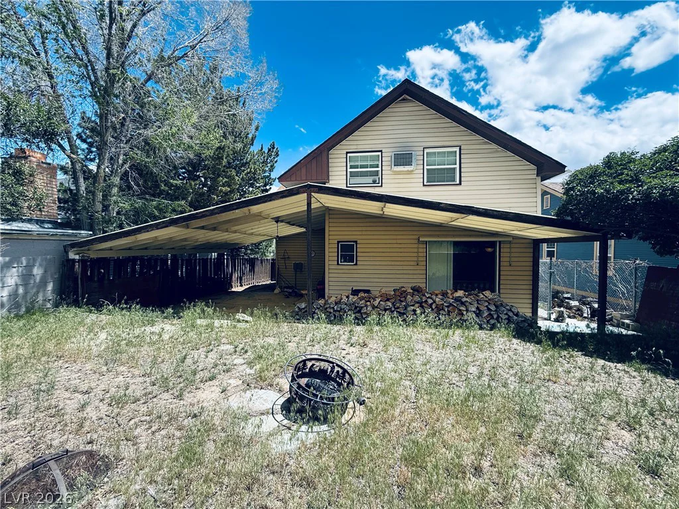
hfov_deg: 102.1
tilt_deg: -1.6
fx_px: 275
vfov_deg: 85.7
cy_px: 254
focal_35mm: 14
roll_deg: -0.8
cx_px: 340
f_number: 2.2
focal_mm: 2.22
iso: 50
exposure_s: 1/985
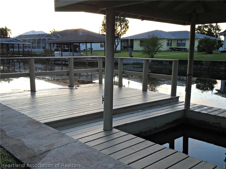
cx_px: 113
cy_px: 84
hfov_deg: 51.4
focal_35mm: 36
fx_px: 235
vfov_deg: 39.6
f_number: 4
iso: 320
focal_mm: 6.17
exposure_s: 1/40
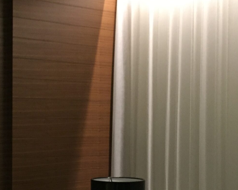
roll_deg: -1.1
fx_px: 521
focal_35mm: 74
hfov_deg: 25.4
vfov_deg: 20.5
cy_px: 153
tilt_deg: -4.1
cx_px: 57
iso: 250
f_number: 2.2
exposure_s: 1/15
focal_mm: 4.15
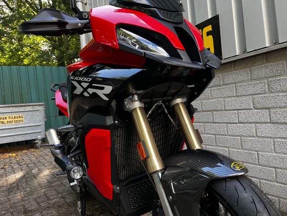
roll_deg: +5.1
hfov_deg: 67.3
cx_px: 144
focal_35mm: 26
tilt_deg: -0.7
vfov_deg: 53.1
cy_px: 108
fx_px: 216
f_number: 1.6
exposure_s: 1/121
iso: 50
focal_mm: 5.1
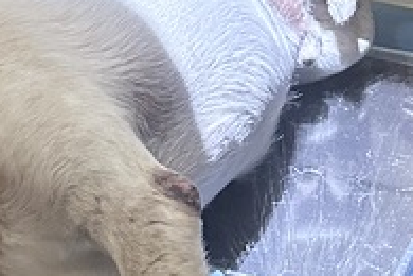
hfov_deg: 15.6
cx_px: 165
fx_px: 1503
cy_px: -312
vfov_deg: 9.6
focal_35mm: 131
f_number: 1.78
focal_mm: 6.86
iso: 1000
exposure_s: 1/35
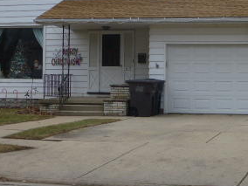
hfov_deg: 19.8
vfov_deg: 14.8
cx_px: 150
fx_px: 709
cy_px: 17
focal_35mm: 99
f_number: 4.1
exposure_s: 1/100
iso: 100
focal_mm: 7.9
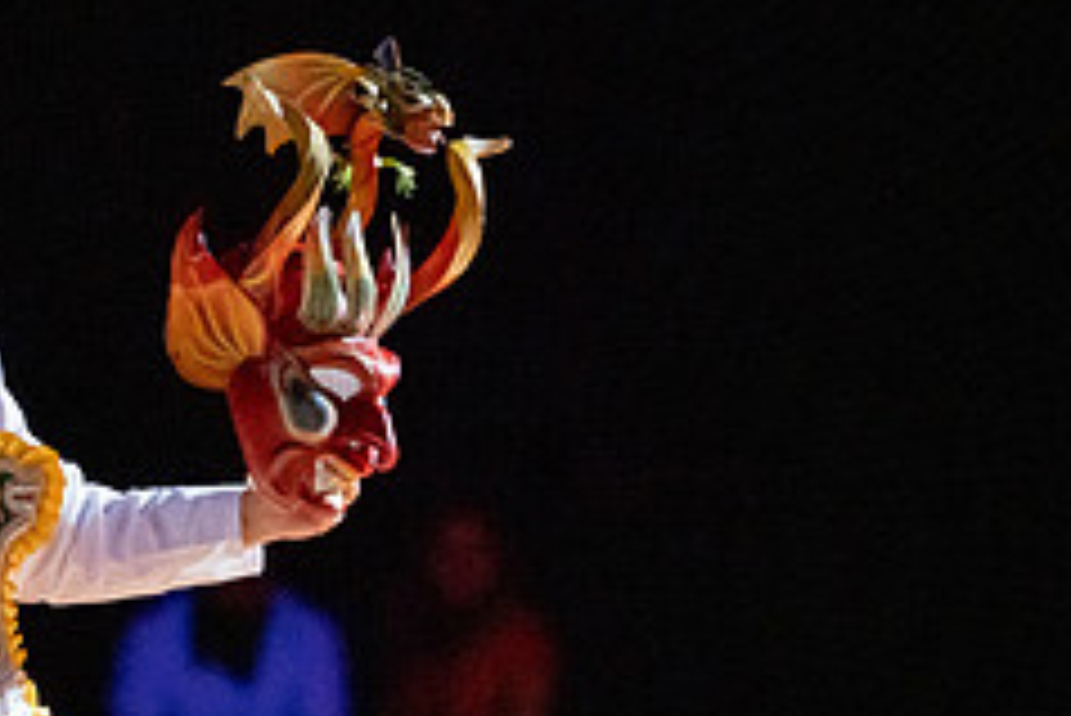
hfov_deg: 4.6
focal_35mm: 446
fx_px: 13276
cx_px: -166
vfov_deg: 3.1
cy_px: 538
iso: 6400
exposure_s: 1/800
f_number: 3.5
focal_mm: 180
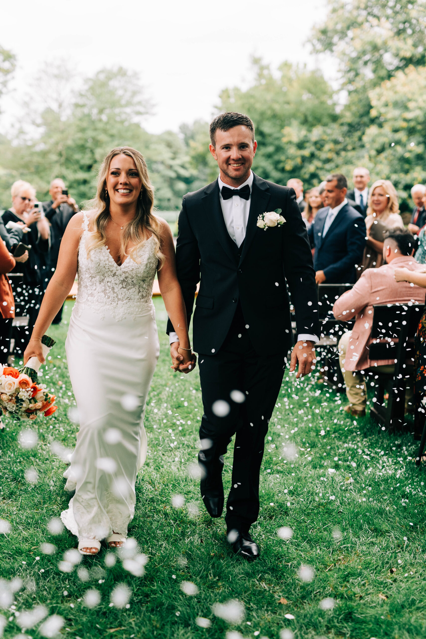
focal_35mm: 50
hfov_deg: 27.0
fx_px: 887
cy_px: 320
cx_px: 213
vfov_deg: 39.6
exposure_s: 1/320
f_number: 2.2
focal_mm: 50
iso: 200
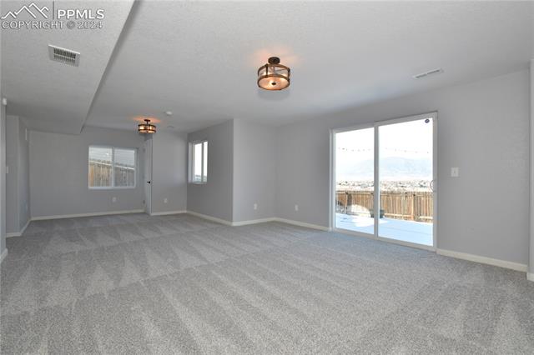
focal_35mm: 16
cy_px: 178
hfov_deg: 96.8
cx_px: 267
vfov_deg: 73.7
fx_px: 237
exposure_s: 1/160
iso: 1250
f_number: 14
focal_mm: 16
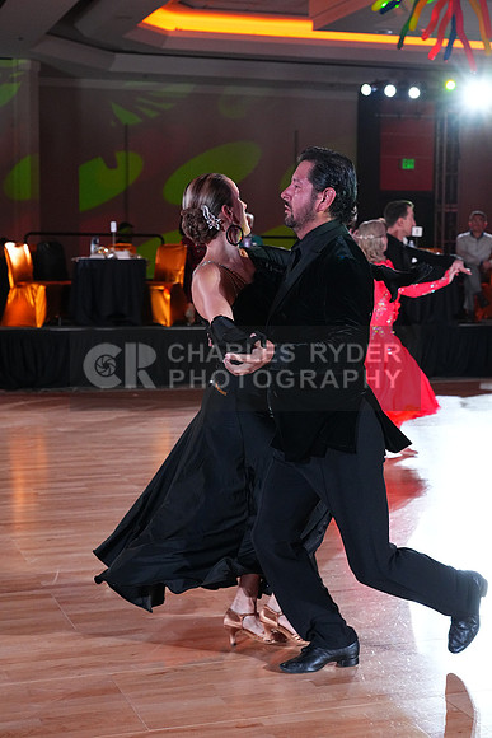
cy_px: 369
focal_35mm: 57
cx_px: 246
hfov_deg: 23.8
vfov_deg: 35.0
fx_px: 1168
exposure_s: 1/400
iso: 5000
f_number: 5
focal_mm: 57
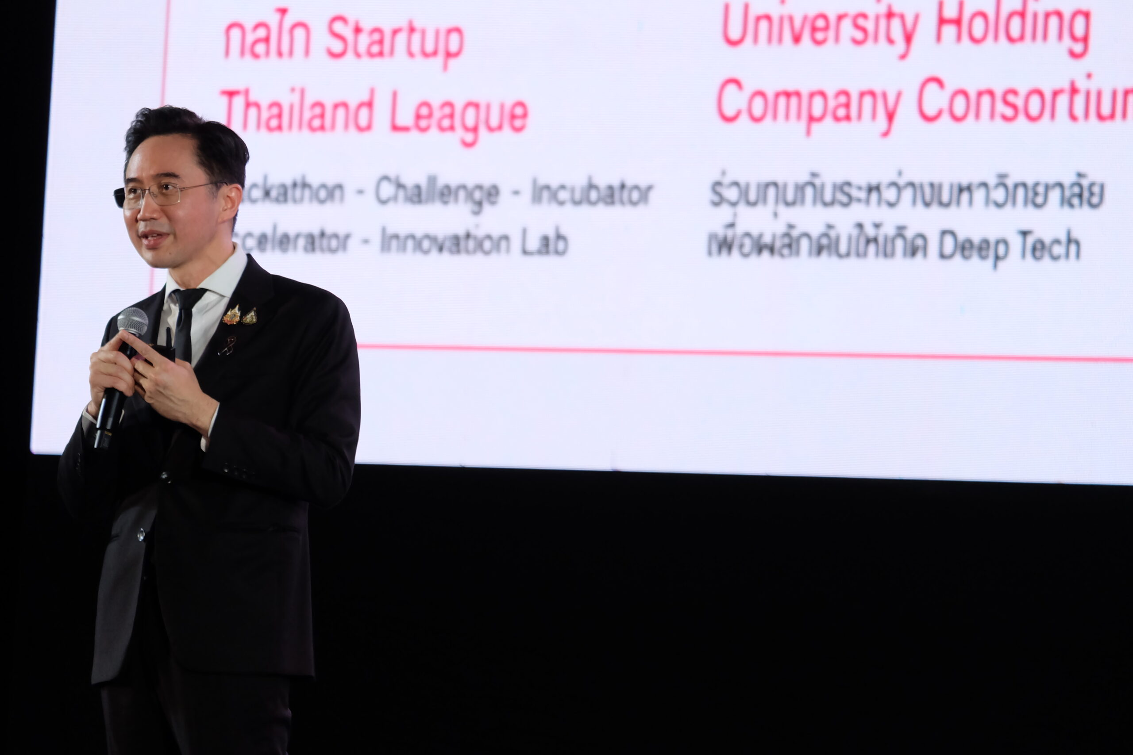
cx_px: 566
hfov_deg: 6.0
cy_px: 378
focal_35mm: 345
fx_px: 10858
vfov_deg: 4.0
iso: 1600
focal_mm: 230
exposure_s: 1/125
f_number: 6.7
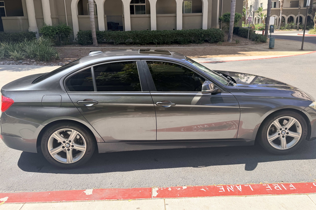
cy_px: 83
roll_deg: +0.7
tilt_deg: -13.2
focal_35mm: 28
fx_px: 246
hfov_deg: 65.5
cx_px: 160
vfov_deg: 46.1
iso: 80
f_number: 1.78
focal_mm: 6.76
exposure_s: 1/1689
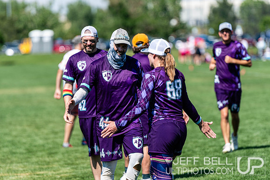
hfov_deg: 6.9
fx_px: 2250
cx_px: 135
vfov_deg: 4.6
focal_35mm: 300
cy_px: 90
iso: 100
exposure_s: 1/1250
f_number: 3.2
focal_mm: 200
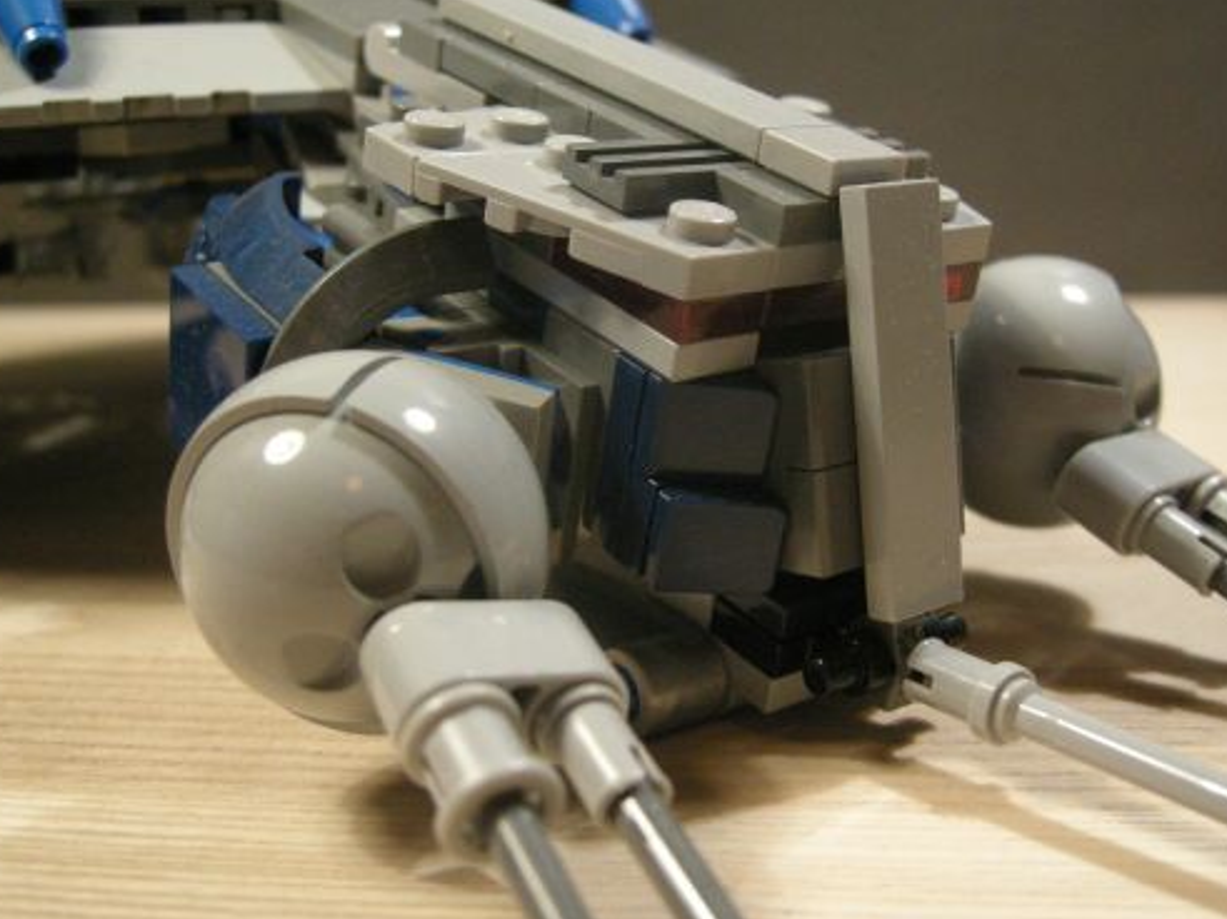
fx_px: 1559
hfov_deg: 42.8
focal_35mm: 44
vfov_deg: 32.8
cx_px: 712
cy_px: 427
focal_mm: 7.5
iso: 400
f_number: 2.7
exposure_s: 1/51
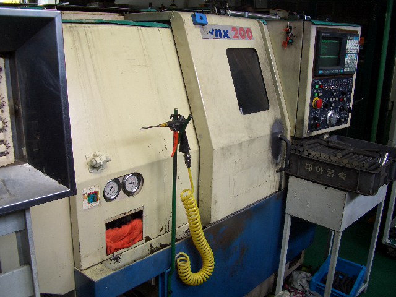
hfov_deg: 52.6
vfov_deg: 40.7
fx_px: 400
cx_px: 198
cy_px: 148
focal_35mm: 35
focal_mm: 5.8
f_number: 2.6
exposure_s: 1/80
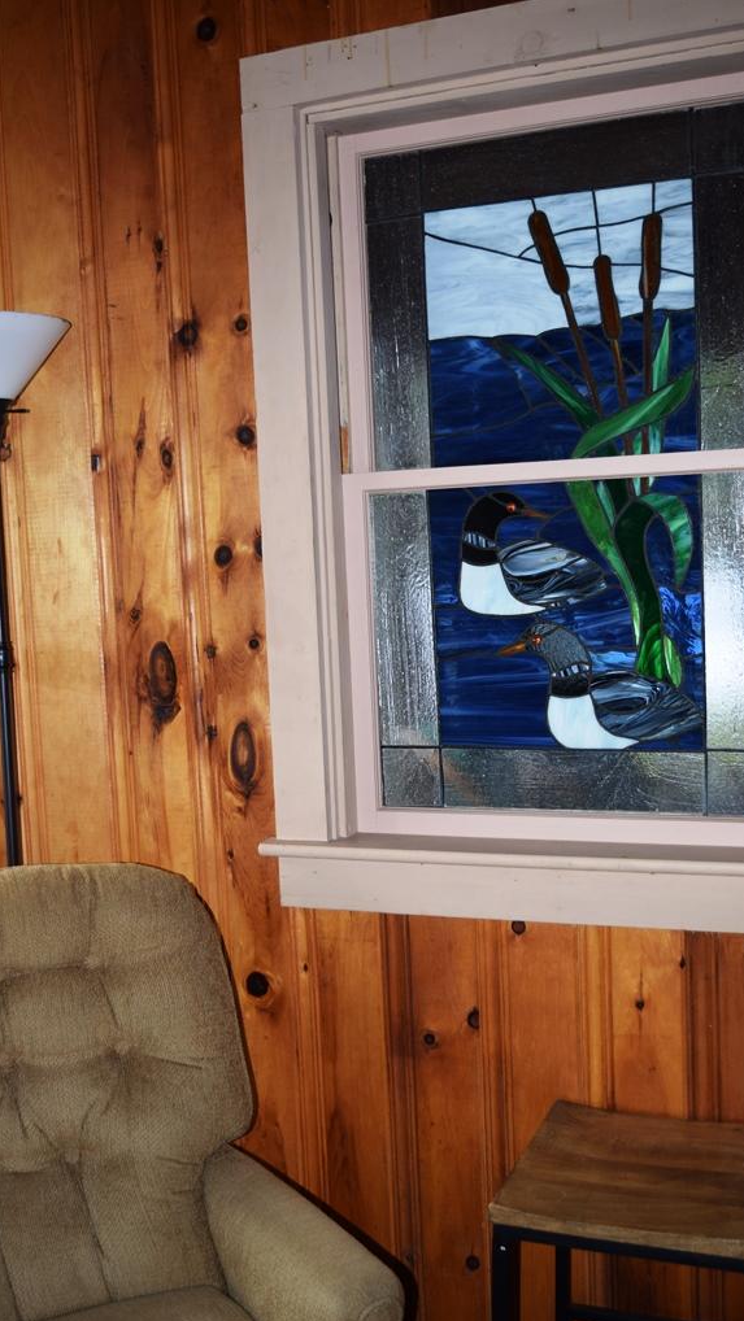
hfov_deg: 30.0
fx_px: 1386
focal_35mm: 40
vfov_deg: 51.0
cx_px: 314
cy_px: 662
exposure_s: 1/60
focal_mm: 25
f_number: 4
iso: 100
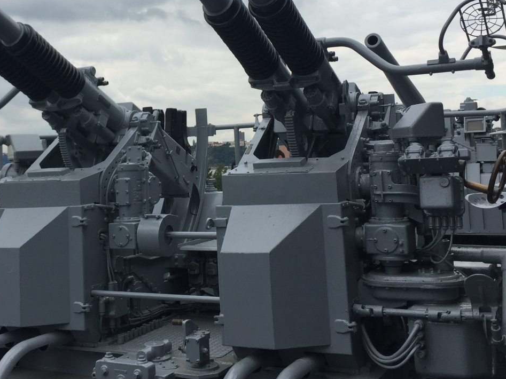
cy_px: 92
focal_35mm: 49
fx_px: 716
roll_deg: +1.3
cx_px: 174
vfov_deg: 29.2
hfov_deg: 38.5
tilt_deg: +5.5
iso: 32
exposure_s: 1/1163
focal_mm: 4.15
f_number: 2.2
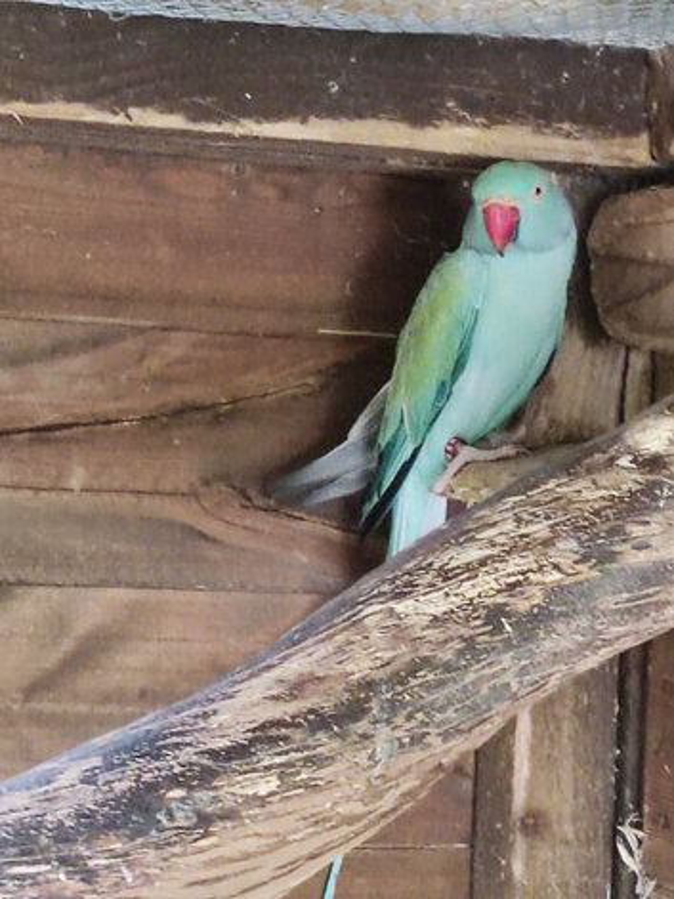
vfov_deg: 17.7
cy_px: 450
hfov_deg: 13.3
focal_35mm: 111
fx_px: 2883
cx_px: 337
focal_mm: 4.74
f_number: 1.79
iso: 624
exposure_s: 1/33
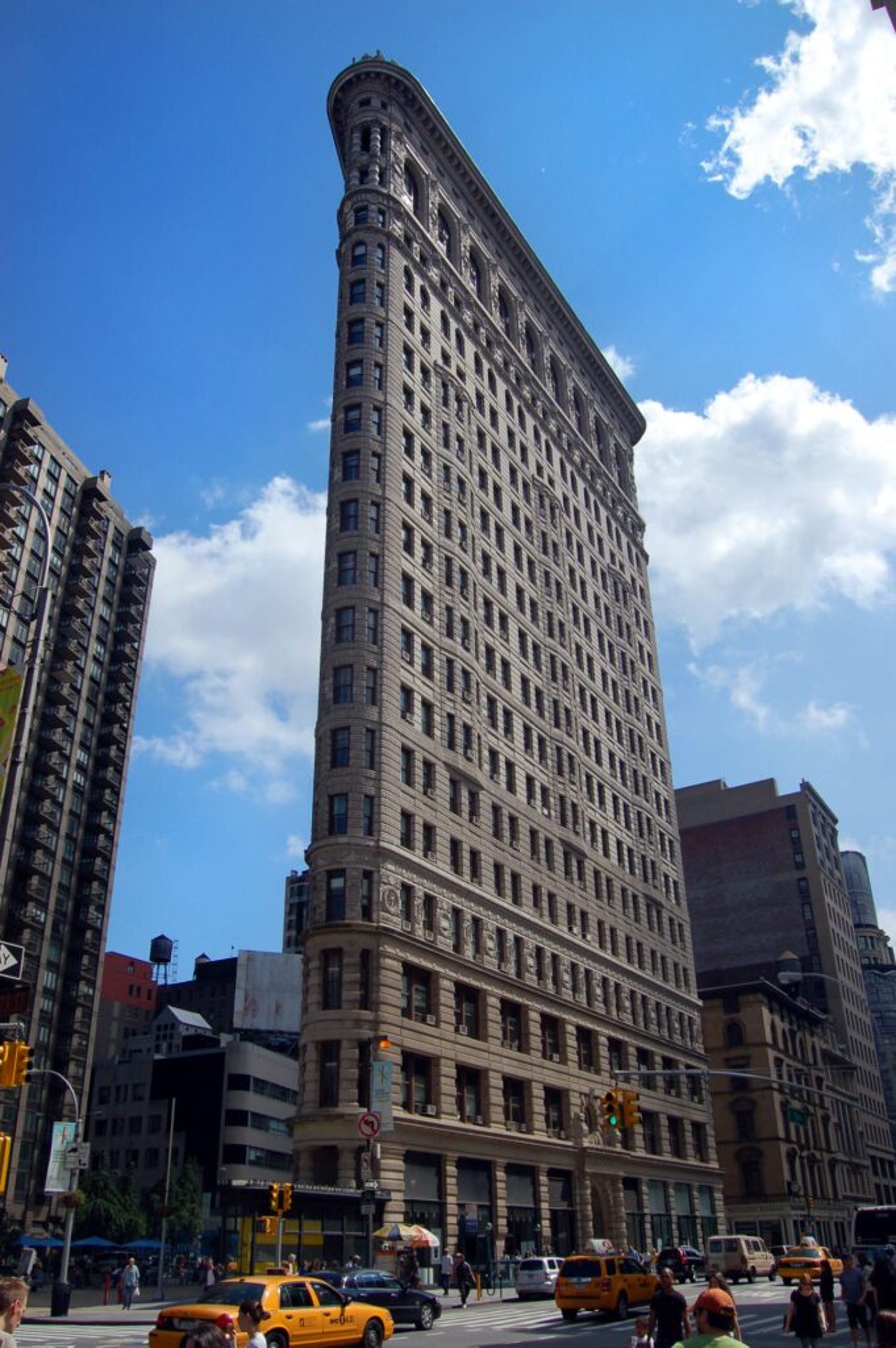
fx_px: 1066
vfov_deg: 64.6
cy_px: 674
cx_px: 448
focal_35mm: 28
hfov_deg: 45.6
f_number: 8
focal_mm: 19
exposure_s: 1/250
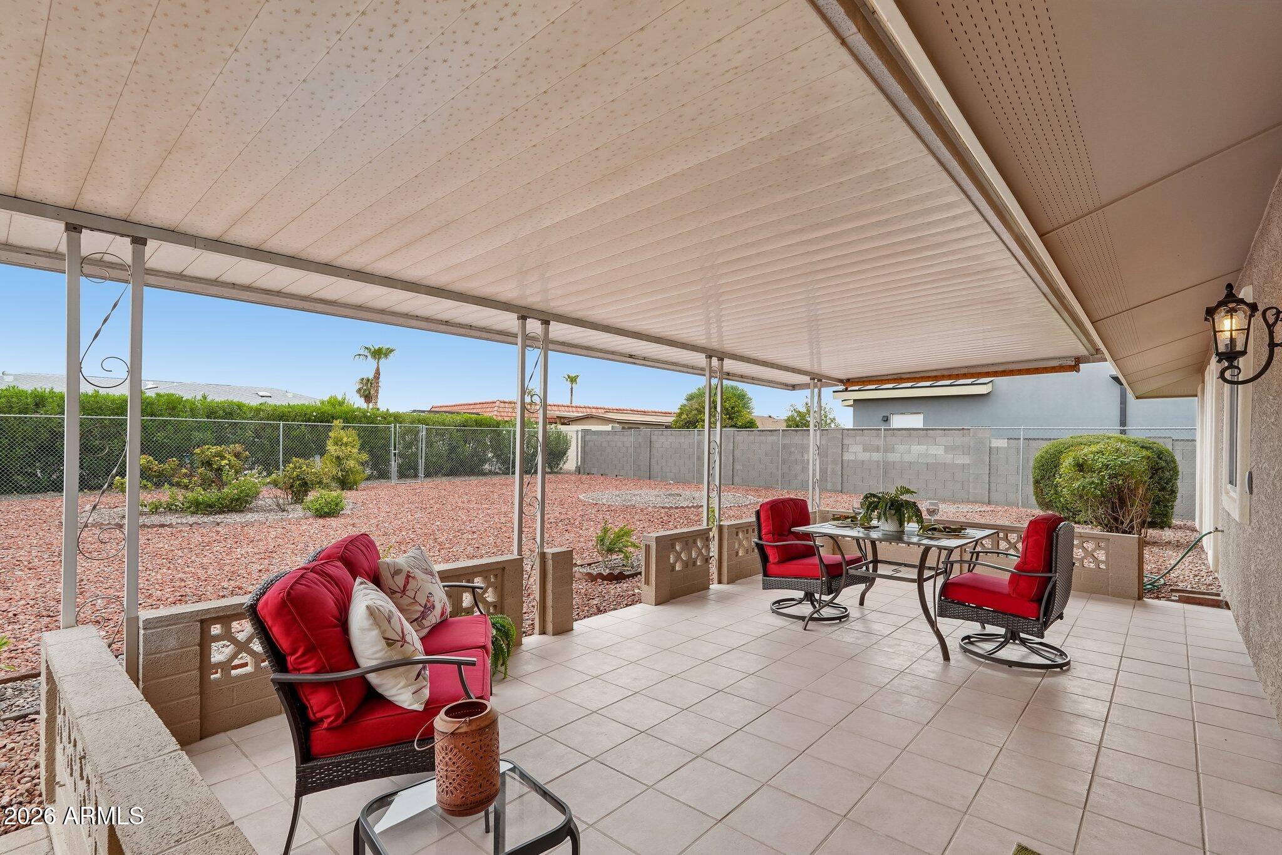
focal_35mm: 17
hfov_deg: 93.3
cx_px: 641
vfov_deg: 70.4
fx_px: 605
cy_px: 428
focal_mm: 17
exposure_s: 1/100
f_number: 8
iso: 400
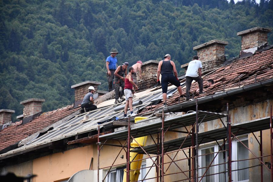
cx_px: 136
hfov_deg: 9.8
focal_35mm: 210
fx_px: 1592
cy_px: 91
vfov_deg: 6.5
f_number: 5.6
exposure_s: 1/5000
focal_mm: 140
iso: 1600
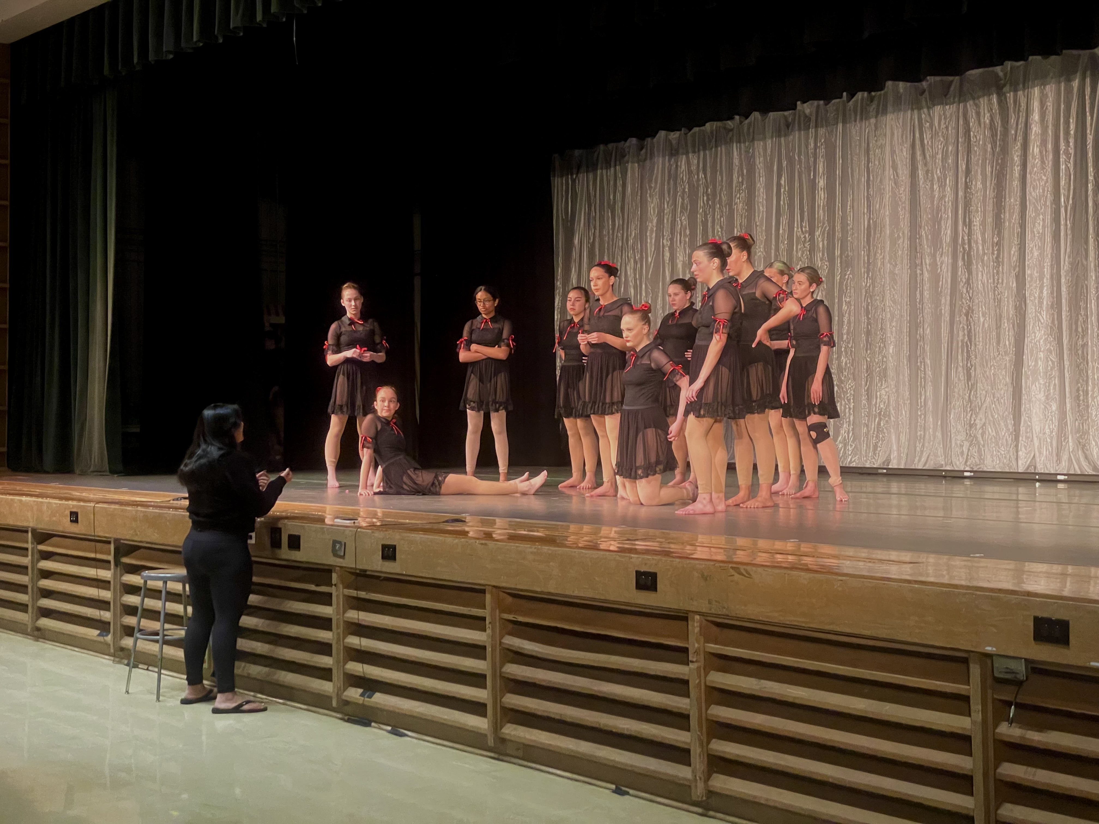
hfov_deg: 36.8
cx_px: 550
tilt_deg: +1.4
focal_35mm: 52
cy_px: 412
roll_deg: -0.4
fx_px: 1651
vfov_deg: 28.0
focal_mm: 6
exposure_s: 1/60
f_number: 2
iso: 500
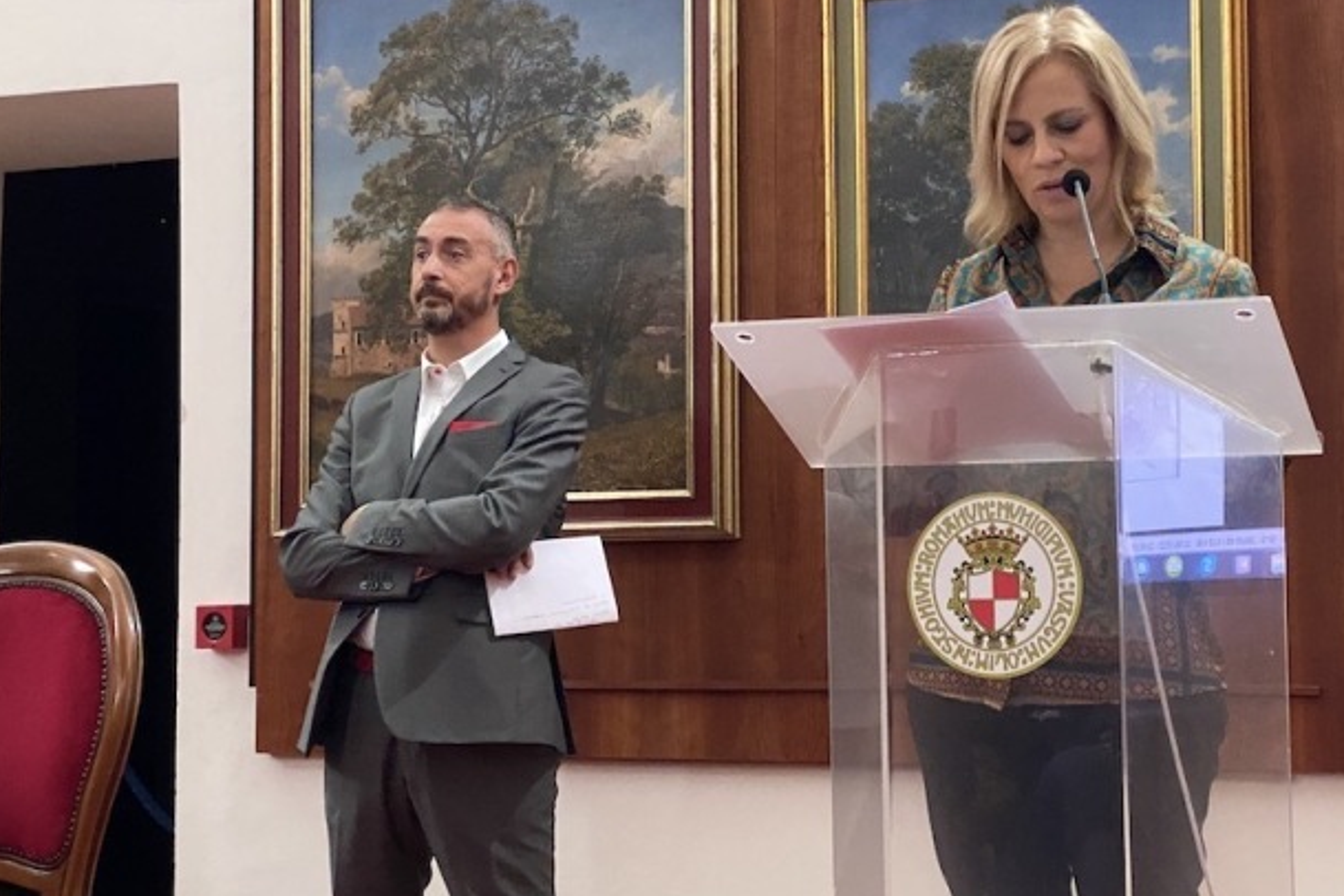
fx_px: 2650
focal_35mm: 71
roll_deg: +0.8
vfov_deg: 19.2
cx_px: 839
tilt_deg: +3.5
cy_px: 413
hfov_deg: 28.4
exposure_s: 1/33
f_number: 2
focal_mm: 6
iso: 500
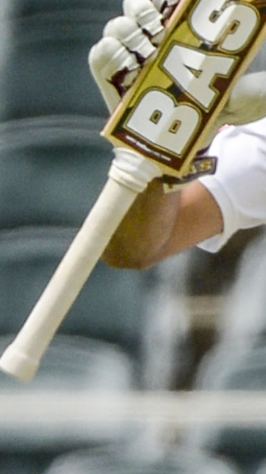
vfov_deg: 0.9
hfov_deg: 0.5
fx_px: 30565
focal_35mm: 2436
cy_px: 511
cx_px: 561
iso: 800
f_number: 6.3
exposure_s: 1/2000
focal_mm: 600
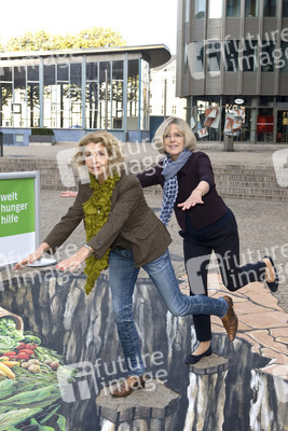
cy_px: 216
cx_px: 144
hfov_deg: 28.1
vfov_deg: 41.1
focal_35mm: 48
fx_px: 575
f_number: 7.1
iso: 400
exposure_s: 1/320
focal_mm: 48
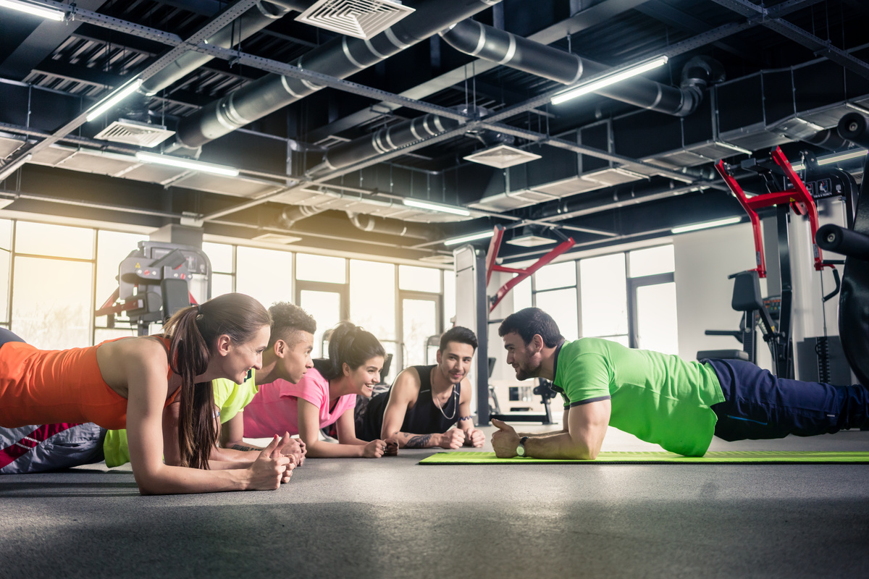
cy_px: 290
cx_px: 434
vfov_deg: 37.9
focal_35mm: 35
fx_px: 845
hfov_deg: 54.4
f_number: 3.5
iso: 1000
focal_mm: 35
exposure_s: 1/160
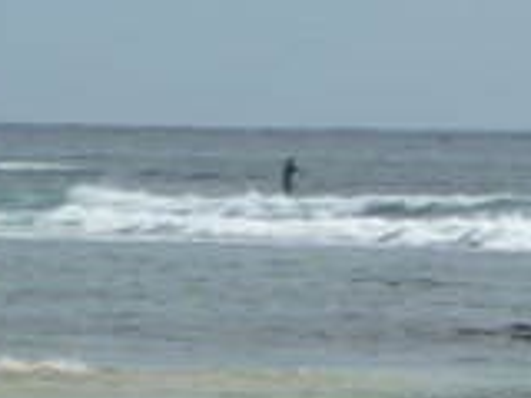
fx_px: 11535
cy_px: 461
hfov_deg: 2.6
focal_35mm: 752
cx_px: 458
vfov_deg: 2.0
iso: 80
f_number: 5.6
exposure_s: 1/1000
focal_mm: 49.2
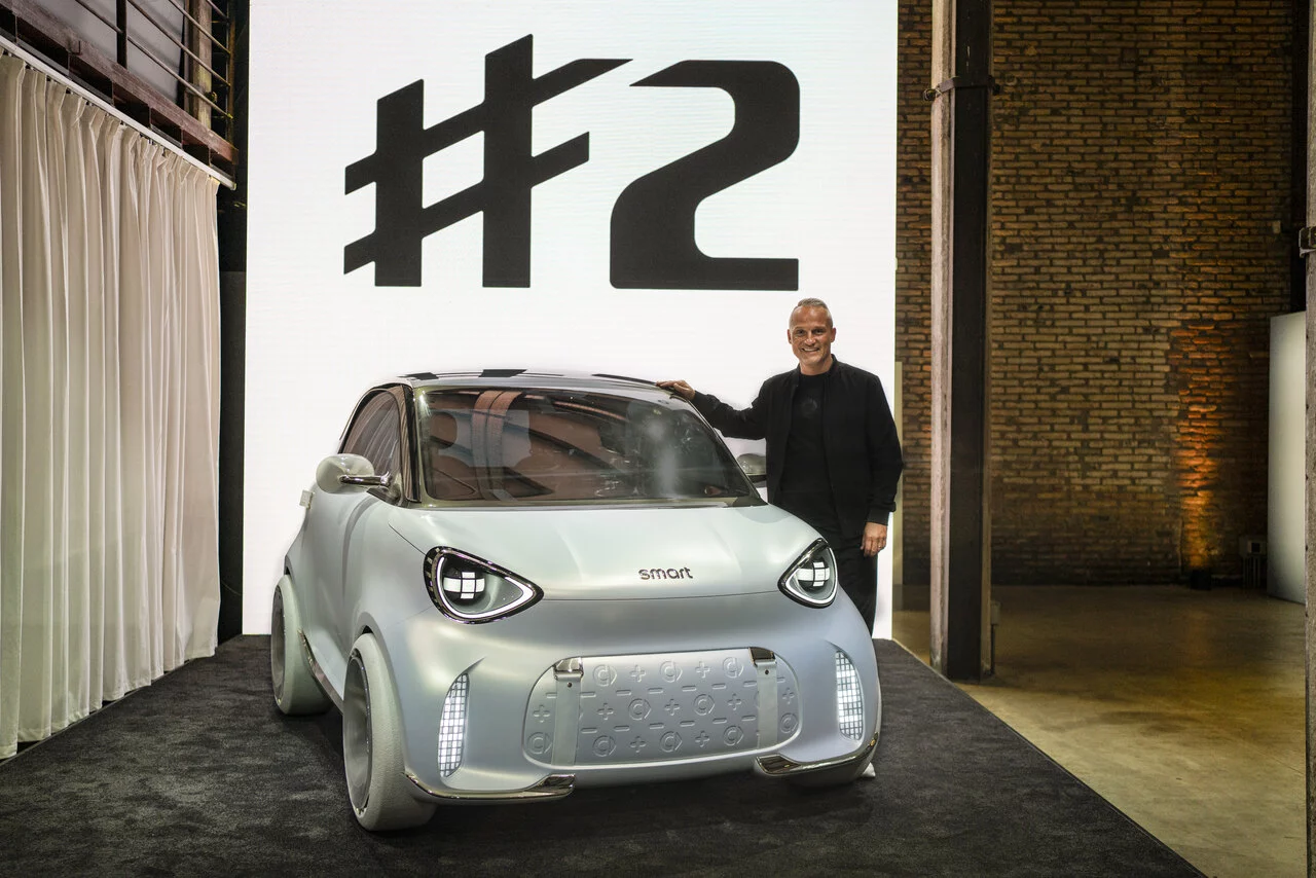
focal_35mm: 35
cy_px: 439
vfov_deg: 37.9
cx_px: 658
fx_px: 1280
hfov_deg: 54.4
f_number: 2.5
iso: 500
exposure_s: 1/320
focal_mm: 35
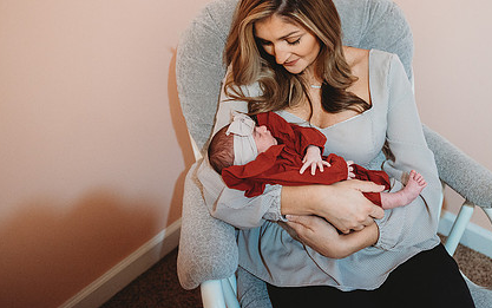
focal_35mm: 34
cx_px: 302
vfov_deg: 36.6
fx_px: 456
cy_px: 87
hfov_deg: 56.1
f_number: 1.8
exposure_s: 1/160
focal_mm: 24
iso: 1600
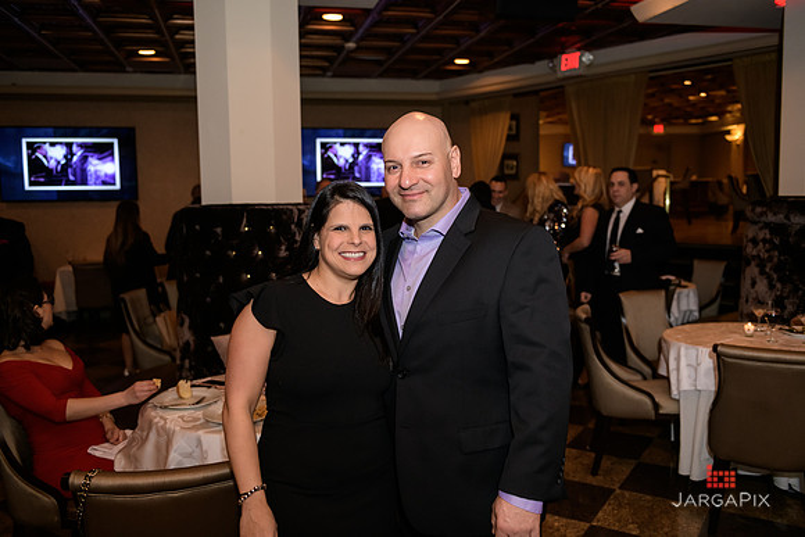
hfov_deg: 58.7
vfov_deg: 41.1
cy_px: 268
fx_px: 716
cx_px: 402
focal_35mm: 32
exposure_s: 1/125
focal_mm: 32
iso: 1600
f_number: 3.2
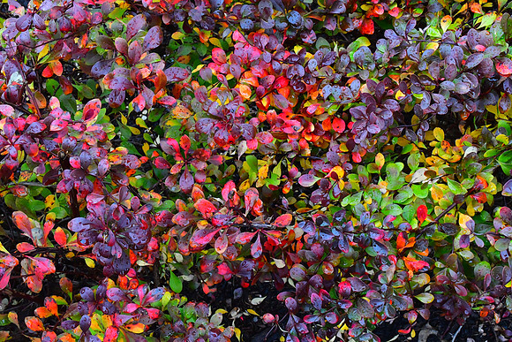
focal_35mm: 60
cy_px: 171
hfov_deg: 33.4
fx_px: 853
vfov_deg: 22.6
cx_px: 256
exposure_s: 1/60
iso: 5000
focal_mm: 40
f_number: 16
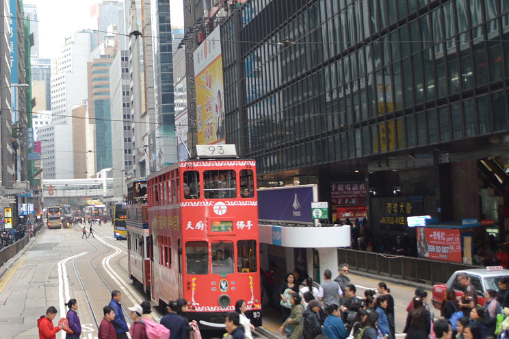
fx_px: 1003
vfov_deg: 19.1
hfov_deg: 27.5
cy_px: 114
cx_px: 53
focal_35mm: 71
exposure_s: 1/125
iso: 280
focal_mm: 22
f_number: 4
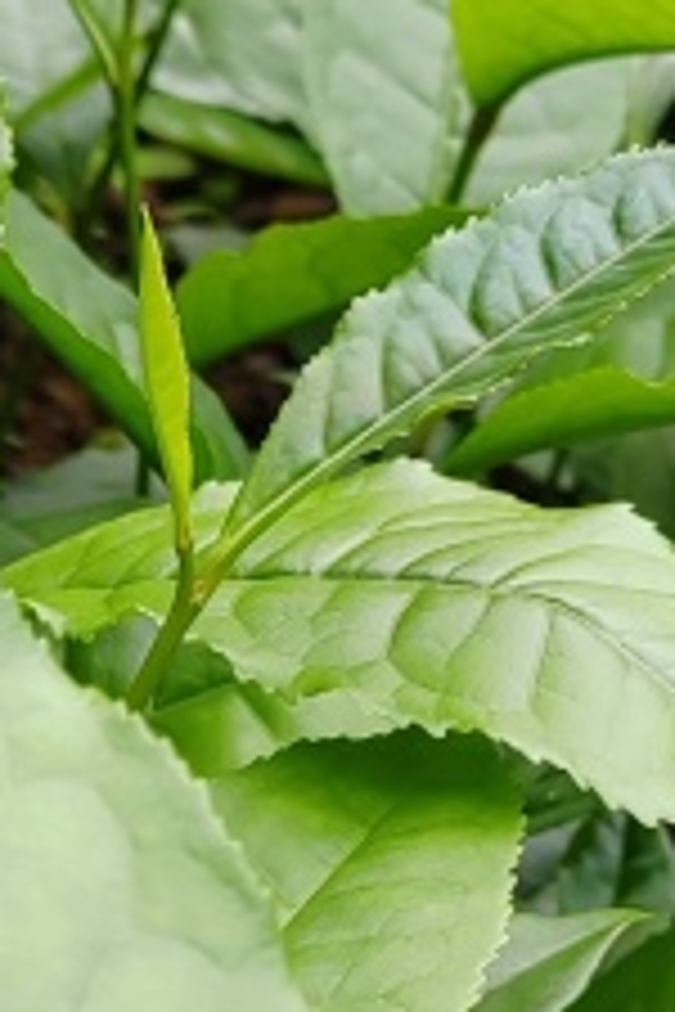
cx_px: -252
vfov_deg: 15.3
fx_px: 3740
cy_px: 852
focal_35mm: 133
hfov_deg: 10.1
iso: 102
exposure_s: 1/100
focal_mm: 5.52
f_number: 1.9
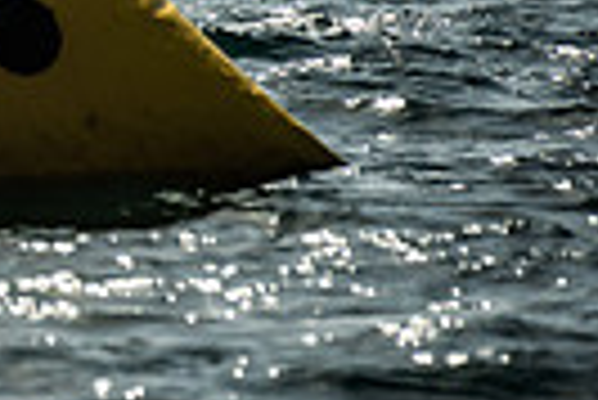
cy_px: -327
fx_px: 16995
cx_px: -767
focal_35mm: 1022
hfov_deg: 2.0
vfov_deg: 1.3
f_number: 6.3
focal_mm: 200
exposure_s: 1/2000
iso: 320
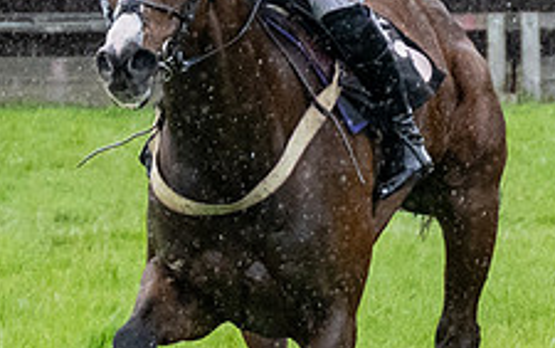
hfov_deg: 2.9
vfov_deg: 1.8
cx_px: 332
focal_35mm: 732
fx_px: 11080
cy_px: 214
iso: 2000
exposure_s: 1/1000
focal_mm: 98
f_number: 4
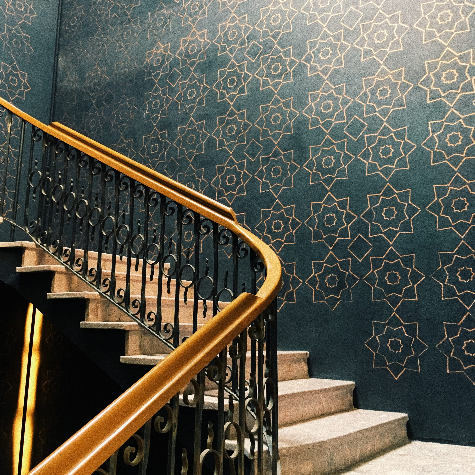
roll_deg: -1.2
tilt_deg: +10.6
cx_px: 232
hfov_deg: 47.2
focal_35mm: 35
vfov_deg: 47.2
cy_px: 217
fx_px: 543
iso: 160
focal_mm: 4.15
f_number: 2.2
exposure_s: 1/30
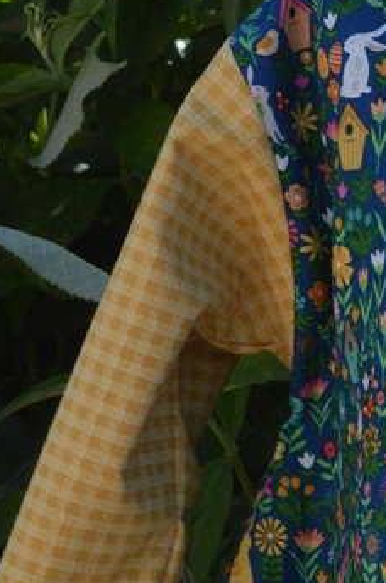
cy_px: 315
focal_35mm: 157
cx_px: 558
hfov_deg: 8.5
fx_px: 2535
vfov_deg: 13.1
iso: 800
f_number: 11
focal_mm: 30
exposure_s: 1/500
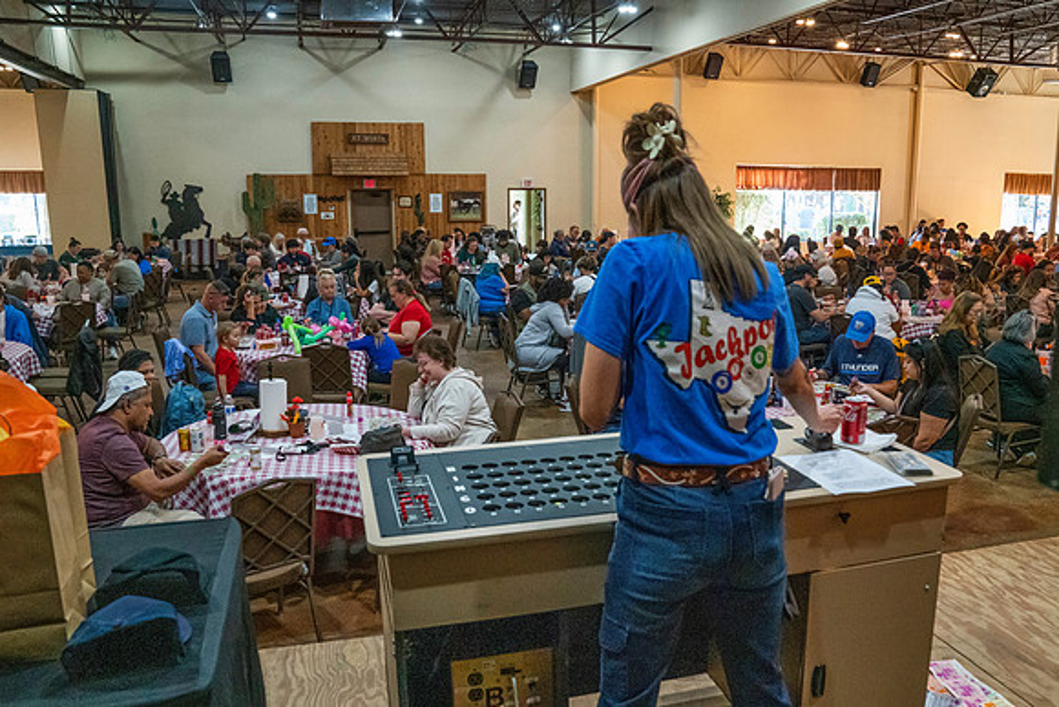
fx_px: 831
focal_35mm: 28
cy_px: 368
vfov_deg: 46.1
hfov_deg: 64.9
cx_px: 579
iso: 10000
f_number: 4.5
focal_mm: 24
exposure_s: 1/200
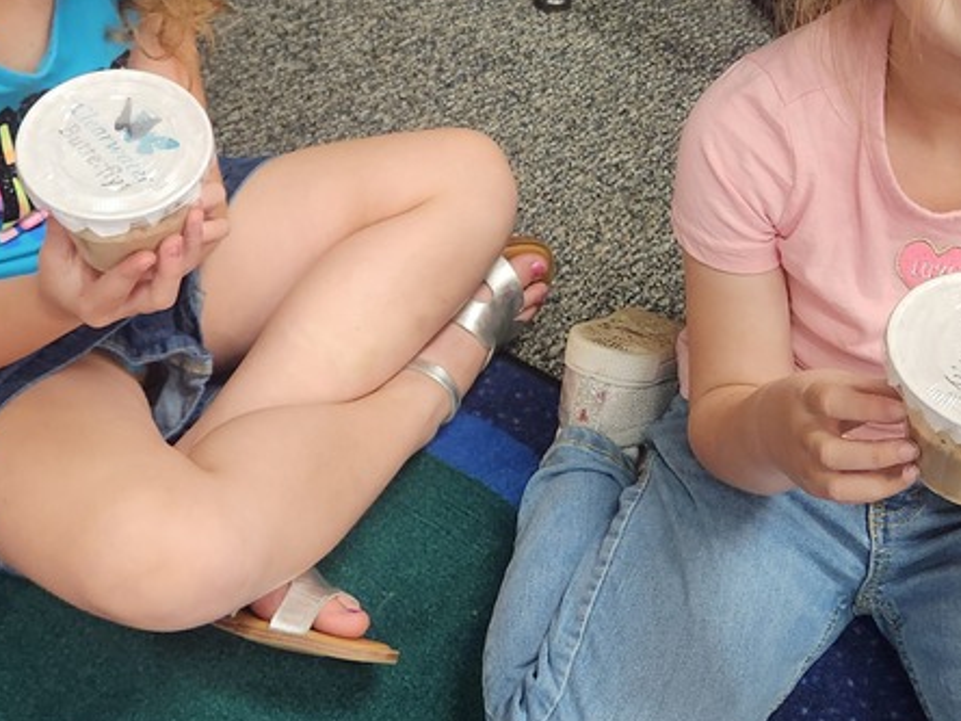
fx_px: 1471
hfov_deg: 36.0
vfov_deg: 27.1
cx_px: 387
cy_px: 158
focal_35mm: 53
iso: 400
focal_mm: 5.4
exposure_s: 1/120
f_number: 1.8
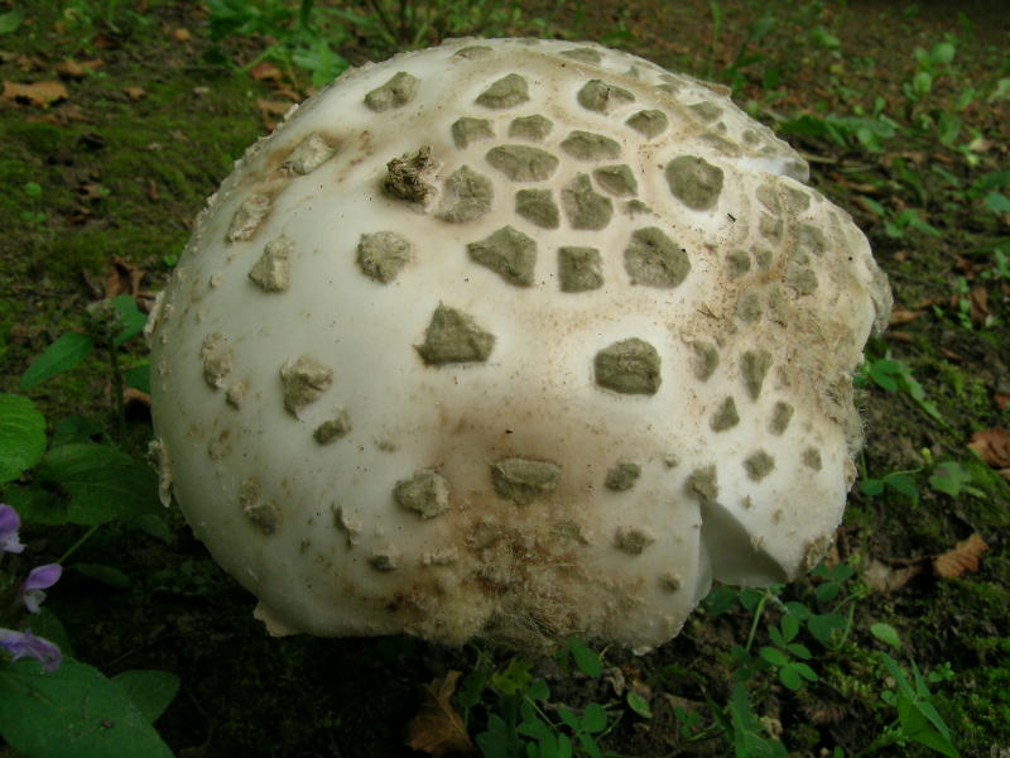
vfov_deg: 45.4
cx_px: 505
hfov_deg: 58.4
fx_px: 904
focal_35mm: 31
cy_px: 379
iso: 100
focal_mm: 6.5
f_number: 7.3
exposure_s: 1/60
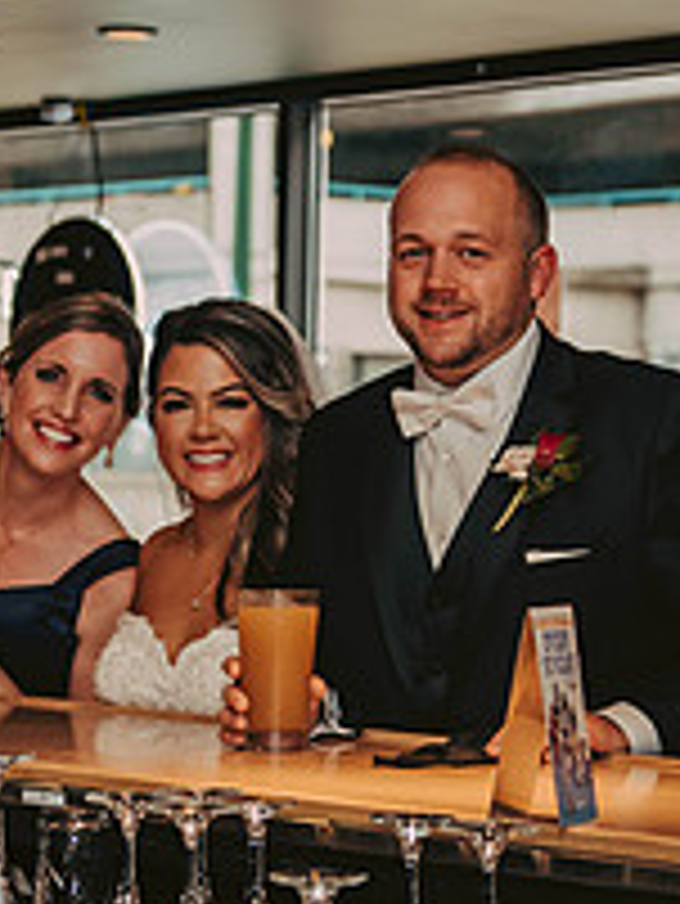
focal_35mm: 144
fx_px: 3768
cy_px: 461
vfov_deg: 13.7
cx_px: 270
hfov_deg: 10.3
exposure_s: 1/200
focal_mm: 52
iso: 1250
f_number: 3.2
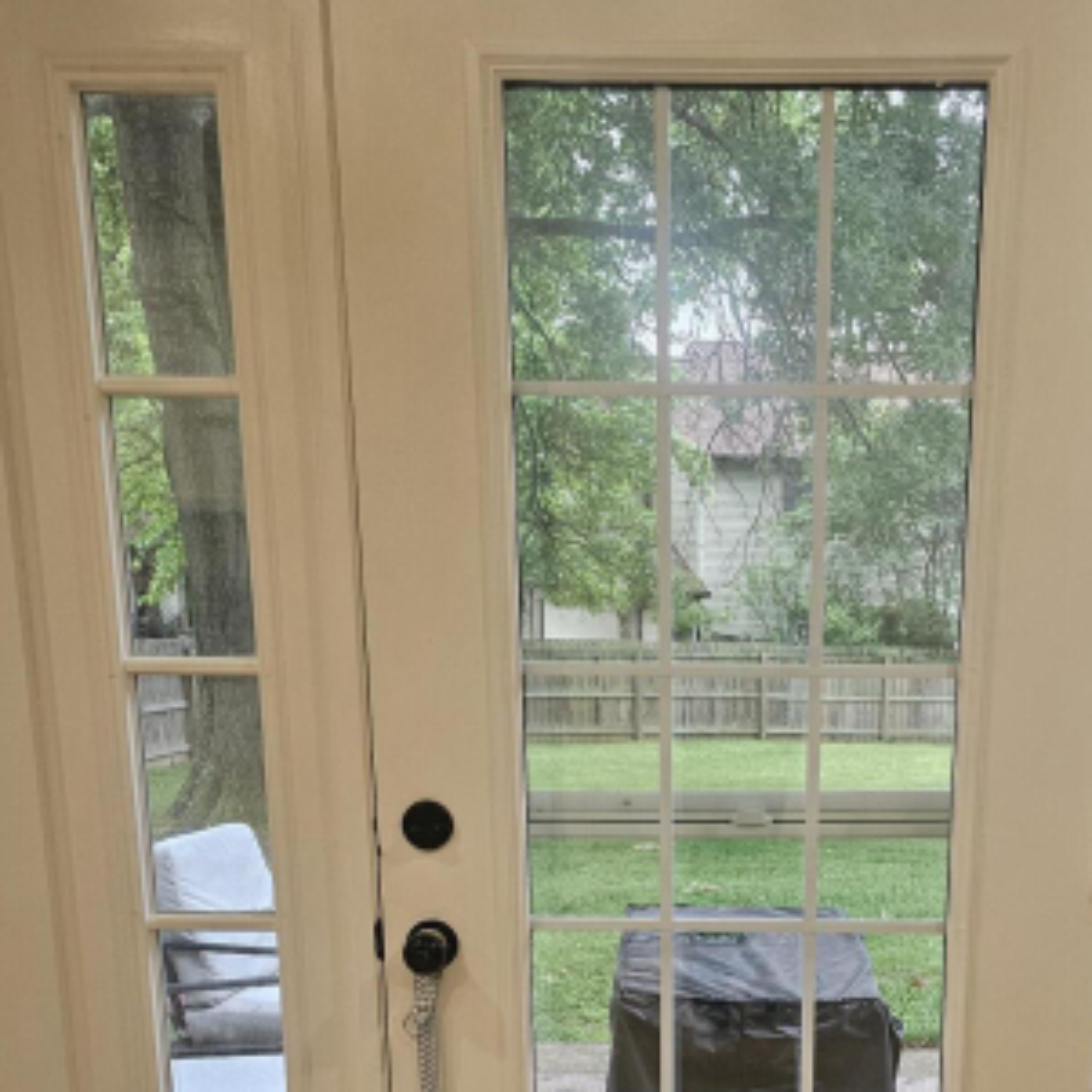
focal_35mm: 45
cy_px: 912
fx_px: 1606
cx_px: 751
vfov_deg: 36.0
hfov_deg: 37.0
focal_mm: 6.3
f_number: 1.7
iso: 160
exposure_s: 1/120
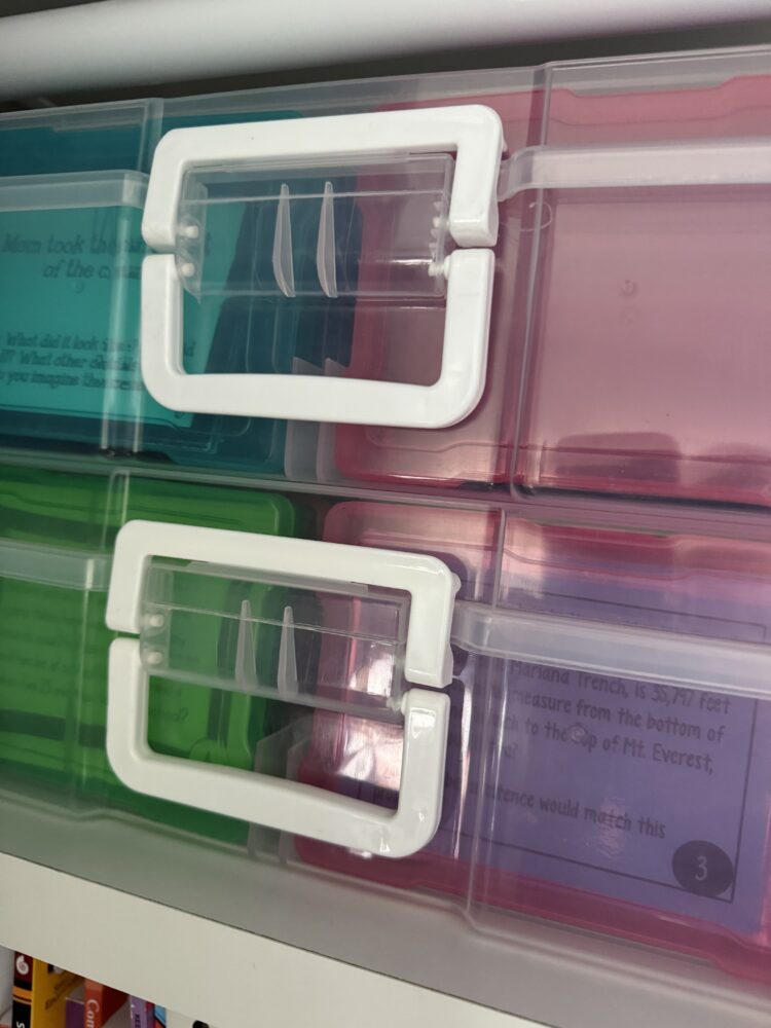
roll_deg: -5.2
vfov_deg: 71.6
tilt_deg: -3.2
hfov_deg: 56.8
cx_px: 386
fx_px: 713
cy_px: 514
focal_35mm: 24
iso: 500
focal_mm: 6.76
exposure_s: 1/60
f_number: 1.78
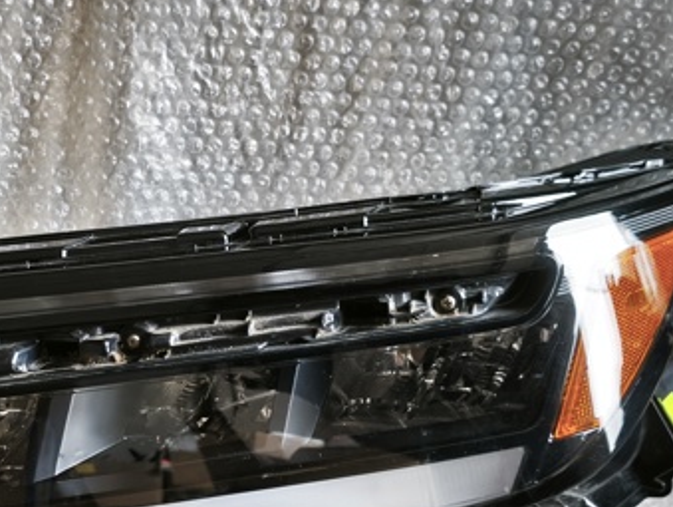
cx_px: 181
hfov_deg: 29.0
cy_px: 372
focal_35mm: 66
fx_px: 1285
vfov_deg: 22.1
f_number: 1.7
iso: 640
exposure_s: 1/50
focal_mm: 5.35
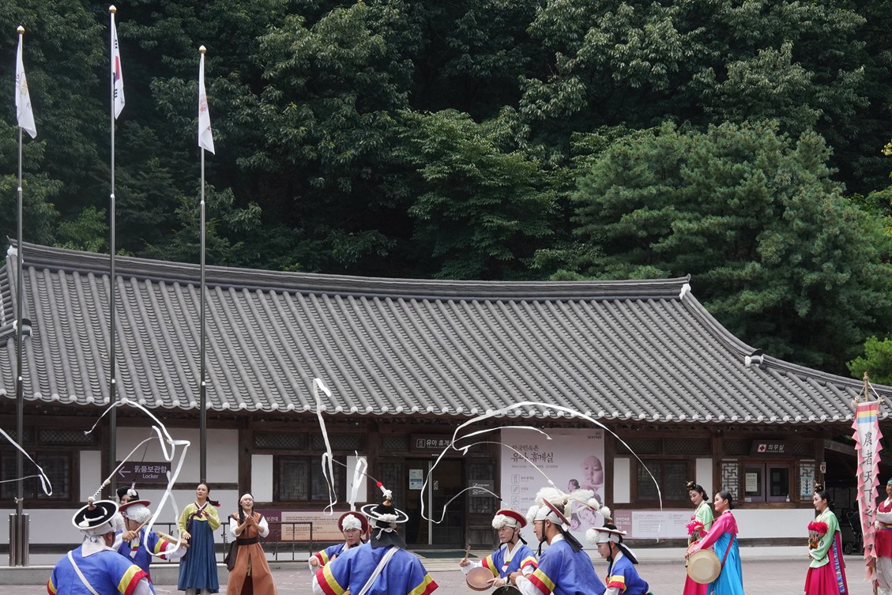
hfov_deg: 32.3
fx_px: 1536
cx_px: 524
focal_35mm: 62
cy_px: 478
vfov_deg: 21.6
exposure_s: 1/200
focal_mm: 35
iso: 800
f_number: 14
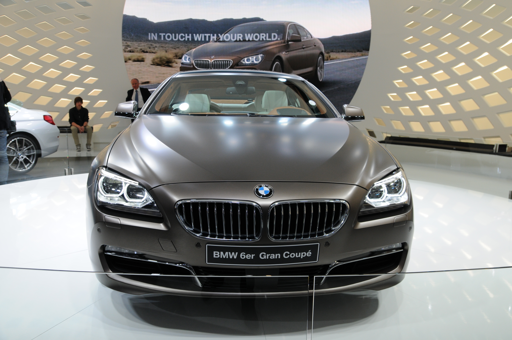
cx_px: 256
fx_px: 469
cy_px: 170
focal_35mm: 33
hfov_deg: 57.3
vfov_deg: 39.9
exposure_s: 1/180
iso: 400
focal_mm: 22
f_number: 6.7
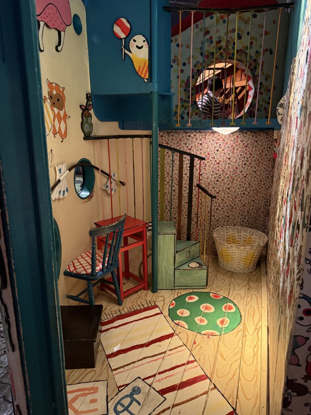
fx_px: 287
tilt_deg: -14.4
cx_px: 156
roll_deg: -0.6
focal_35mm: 24
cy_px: 208
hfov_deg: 56.8
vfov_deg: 71.6
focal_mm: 6.76
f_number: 1.78
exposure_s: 1/40
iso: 800
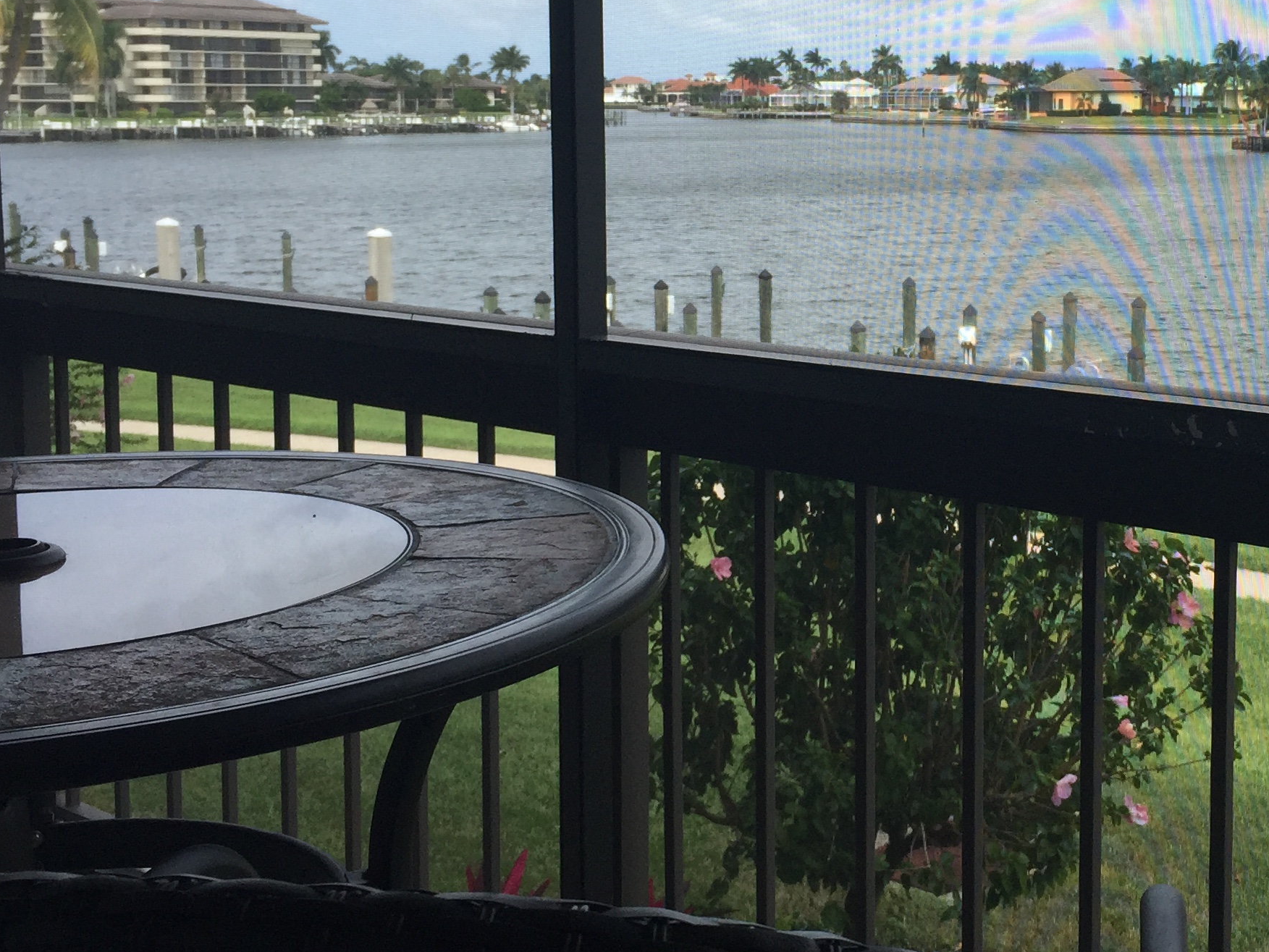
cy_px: 319
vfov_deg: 26.9
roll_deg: -0.6
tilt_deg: -5.7
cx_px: 959
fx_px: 1980
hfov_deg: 34.7
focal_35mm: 54
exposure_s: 1/1130
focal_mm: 4.15
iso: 32
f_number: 2.2
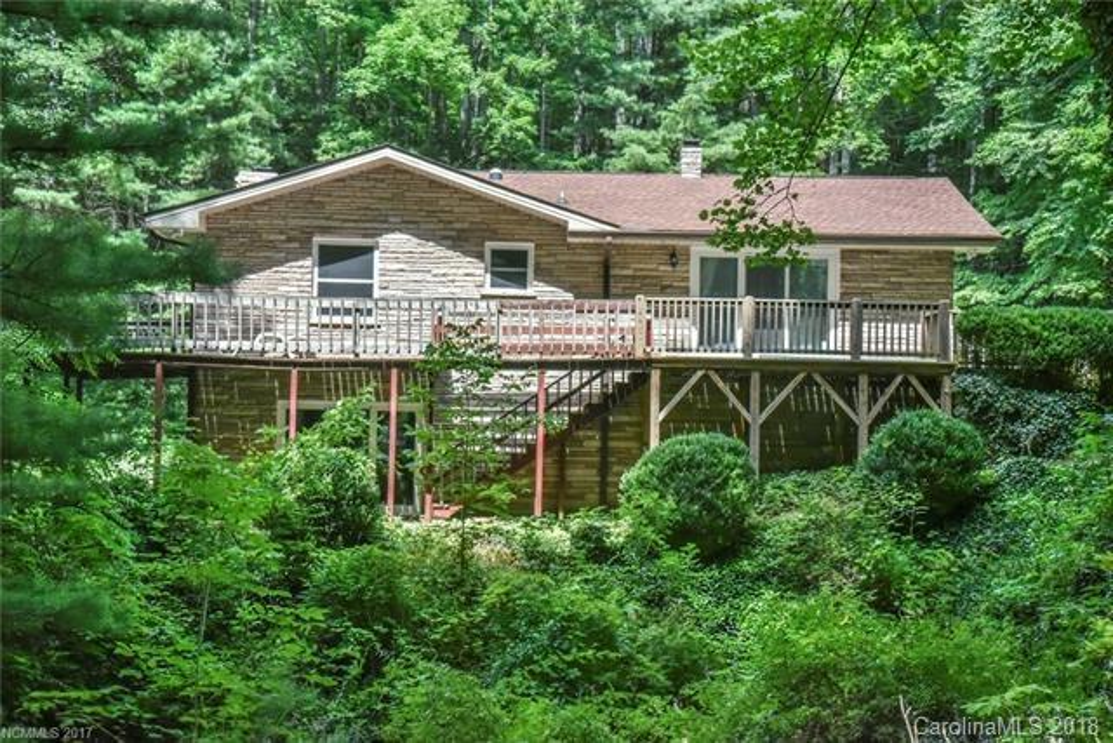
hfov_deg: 36.2
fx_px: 1701
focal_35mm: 55
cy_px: 372
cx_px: 556
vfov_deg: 24.6
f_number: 16
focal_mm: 55
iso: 4000
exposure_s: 1/250
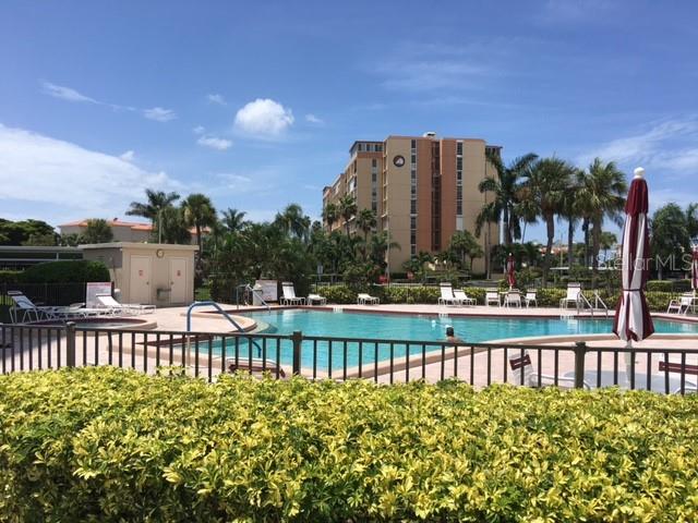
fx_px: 585
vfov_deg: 48.2
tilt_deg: +3.0
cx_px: 349
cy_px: 262
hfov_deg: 61.7
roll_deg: -0.9
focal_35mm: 29
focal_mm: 4.15
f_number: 2.2
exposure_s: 1/2331
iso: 25
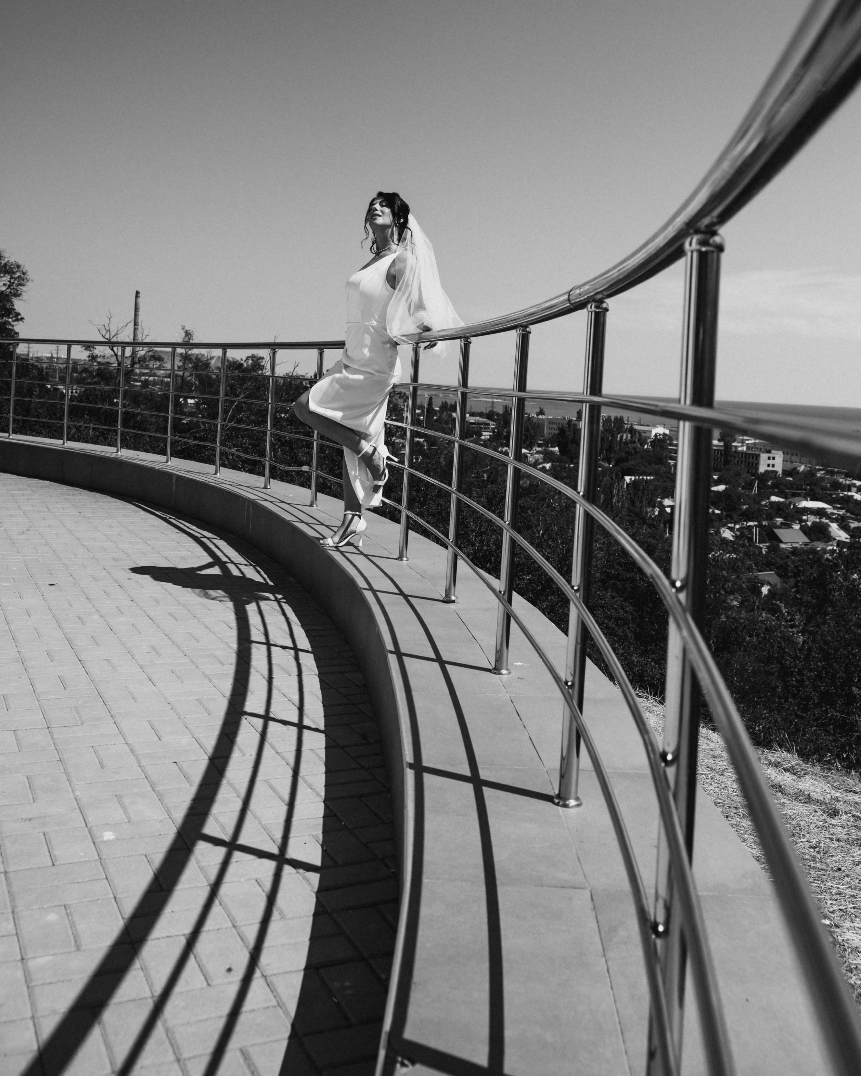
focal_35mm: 35
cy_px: 420
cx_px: 430
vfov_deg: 51.1
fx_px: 1115
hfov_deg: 42.2
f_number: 5.6
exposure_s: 1/3200
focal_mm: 30.5
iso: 200
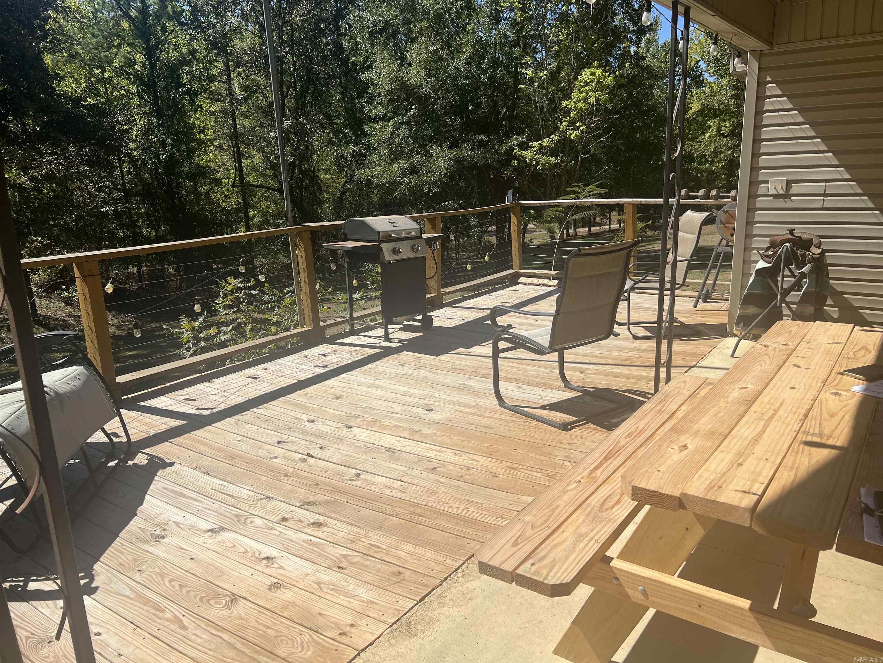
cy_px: 332
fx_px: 663
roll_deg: +2.1
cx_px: 442
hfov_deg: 67.3
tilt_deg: -13.9
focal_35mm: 26
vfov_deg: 53.1
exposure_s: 1/5882
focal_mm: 5.7
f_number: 1.5
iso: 50
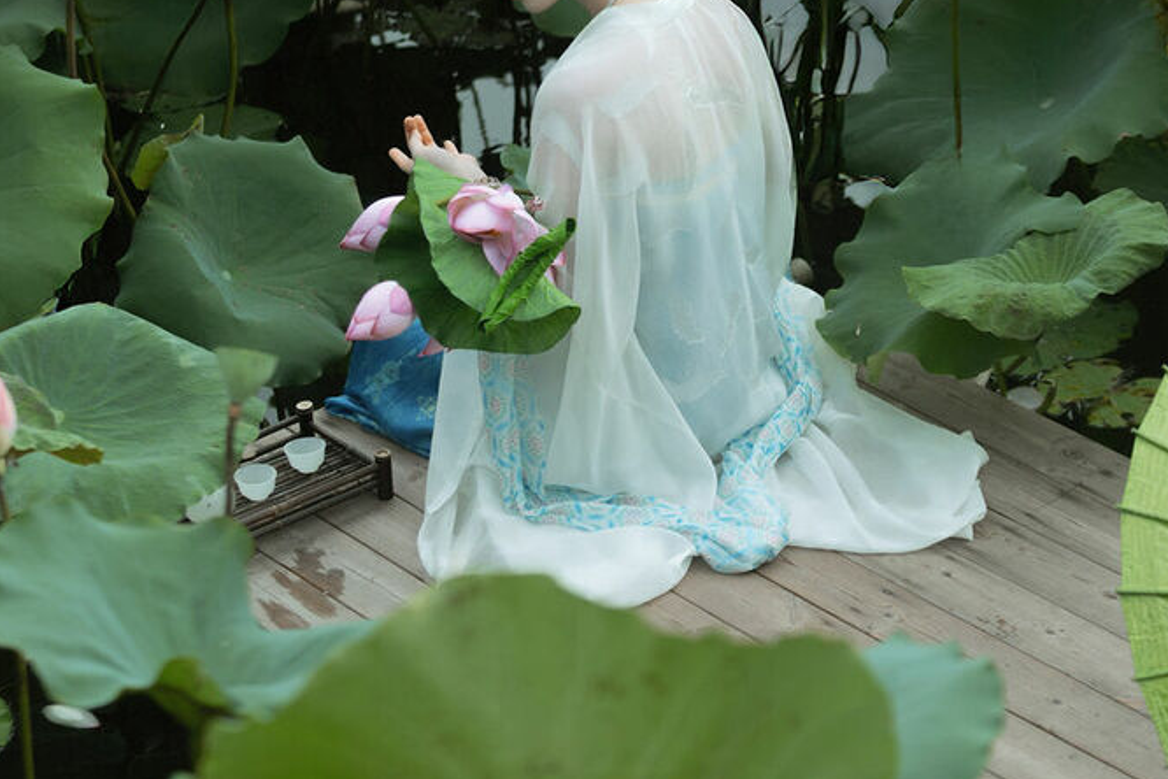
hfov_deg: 16.6
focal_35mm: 123
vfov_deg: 11.1
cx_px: 719
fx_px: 3990
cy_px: 225
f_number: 3.2
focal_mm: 78
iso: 250
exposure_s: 1/640
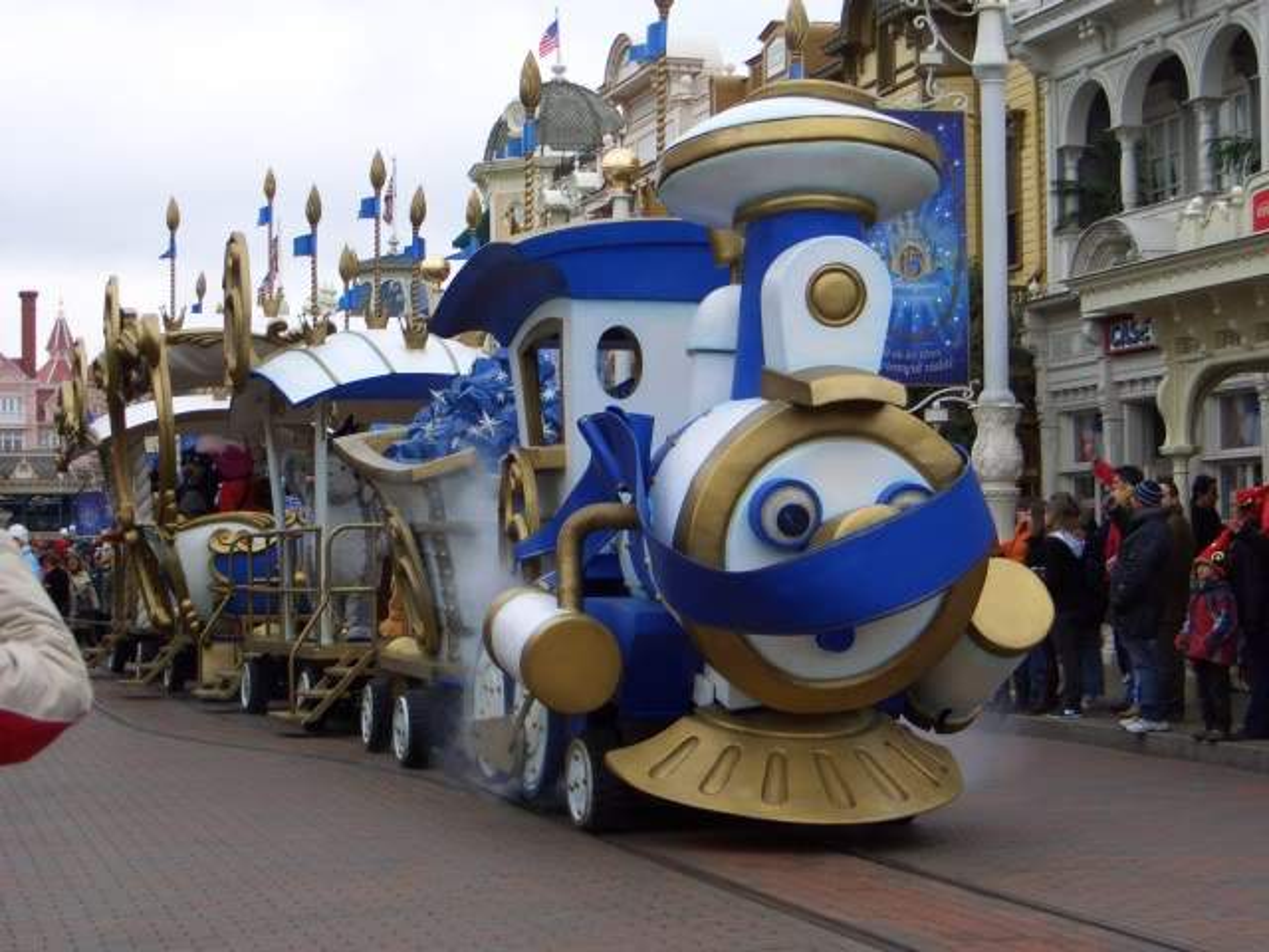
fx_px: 2529
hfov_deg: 28.2
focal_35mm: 69
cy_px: 476
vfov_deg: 21.3
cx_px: 634
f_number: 3.7
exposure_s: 1/200
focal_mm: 14.2
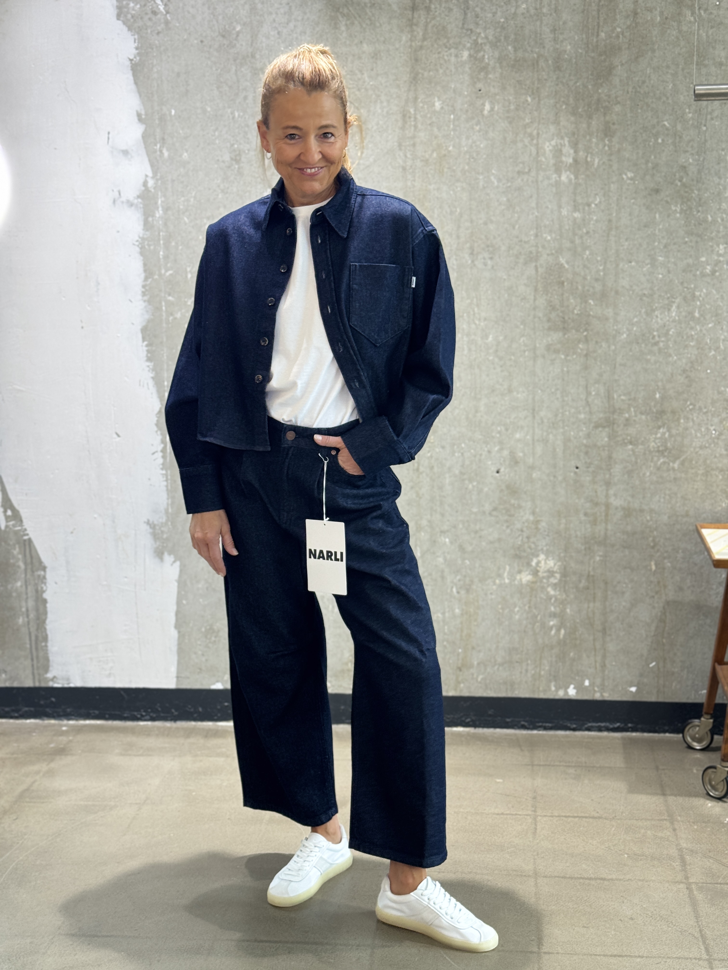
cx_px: 364
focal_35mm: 48
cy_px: 485
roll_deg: +1.0
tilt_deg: -10.0
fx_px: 1346
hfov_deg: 30.3
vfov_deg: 39.7
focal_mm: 6.76
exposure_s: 1/100
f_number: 1.78
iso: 80
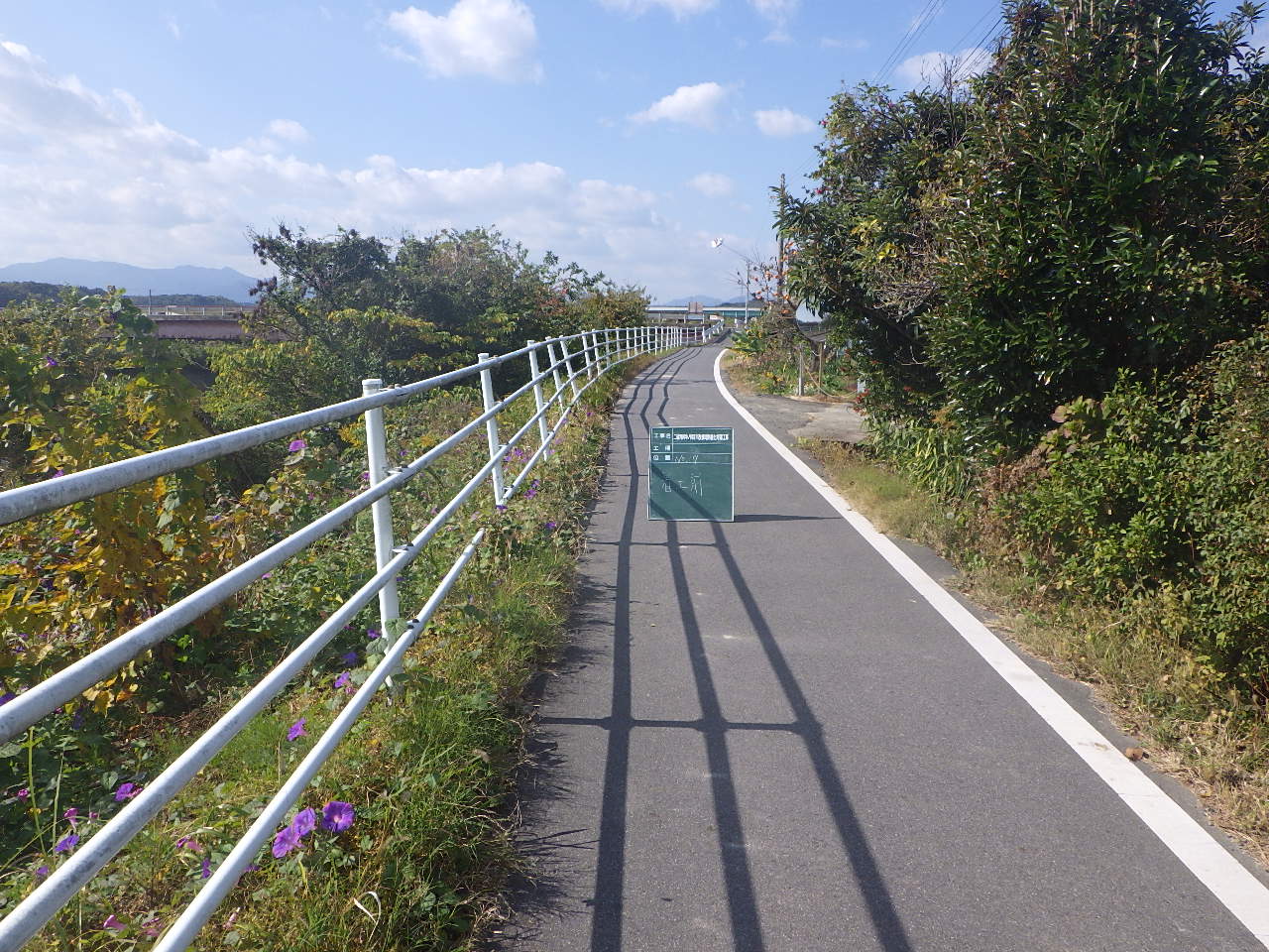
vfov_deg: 49.7
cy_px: 476
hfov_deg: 63.4
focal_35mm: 28
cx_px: 634
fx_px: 1026
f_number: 4.2
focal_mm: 5
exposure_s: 1/1000
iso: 125
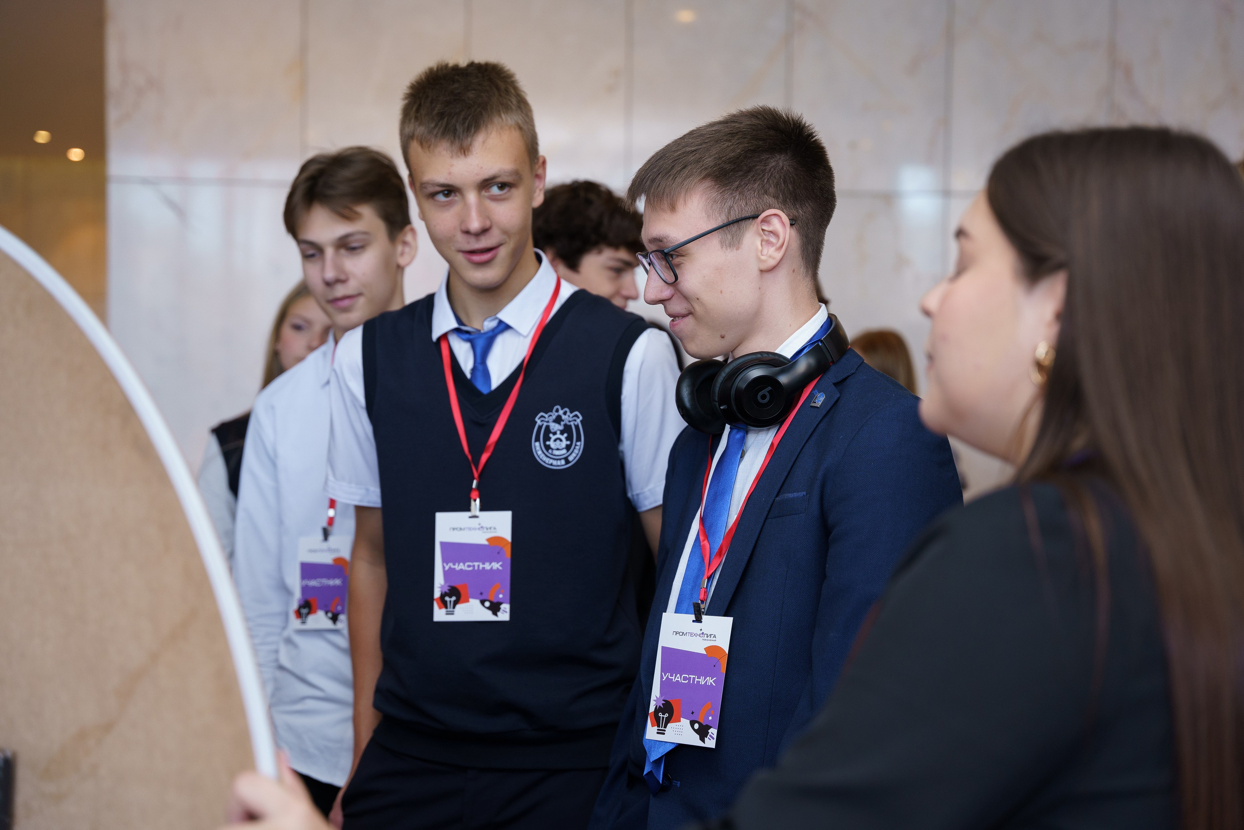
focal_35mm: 54
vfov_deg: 24.9
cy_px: 415
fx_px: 1876
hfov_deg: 36.7
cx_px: 622
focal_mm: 54.3
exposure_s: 1/250
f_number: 3.2
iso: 800
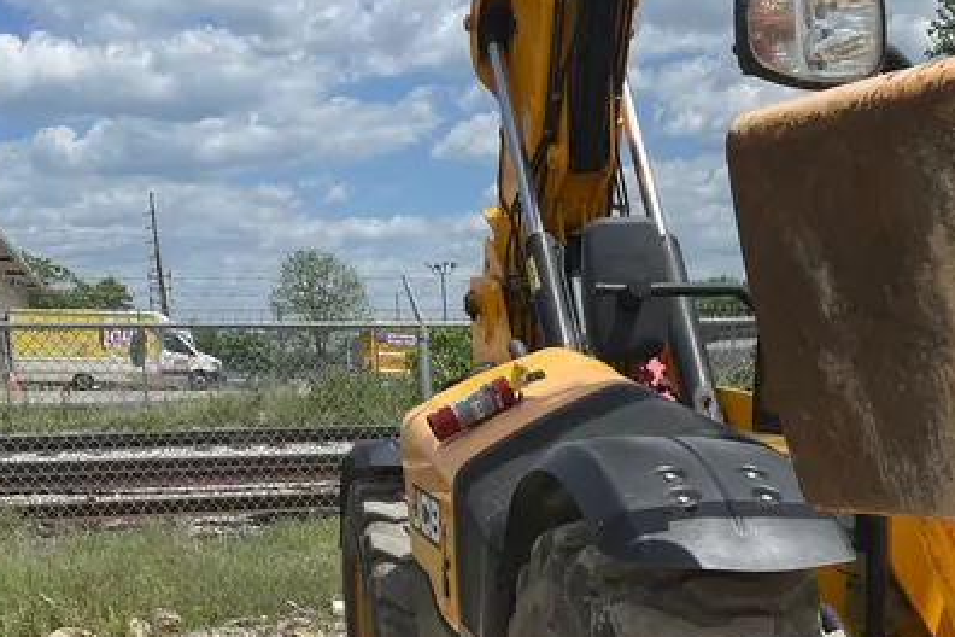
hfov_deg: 39.4
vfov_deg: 25.0
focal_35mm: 50
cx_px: 593
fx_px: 1326
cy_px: 706
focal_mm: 4.2
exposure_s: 1/5814
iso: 50
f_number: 1.6
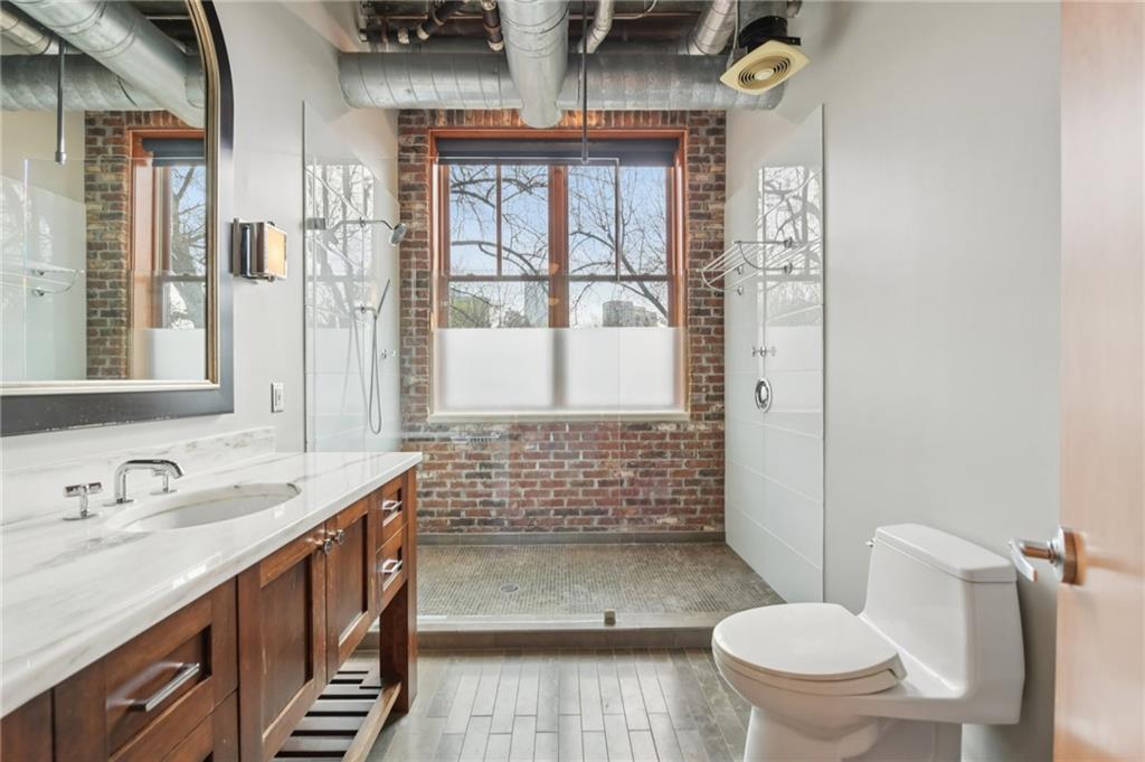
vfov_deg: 81.1
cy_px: 381
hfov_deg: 104.3
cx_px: 572
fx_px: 445
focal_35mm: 14
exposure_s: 1/125
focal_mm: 14
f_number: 8
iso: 400
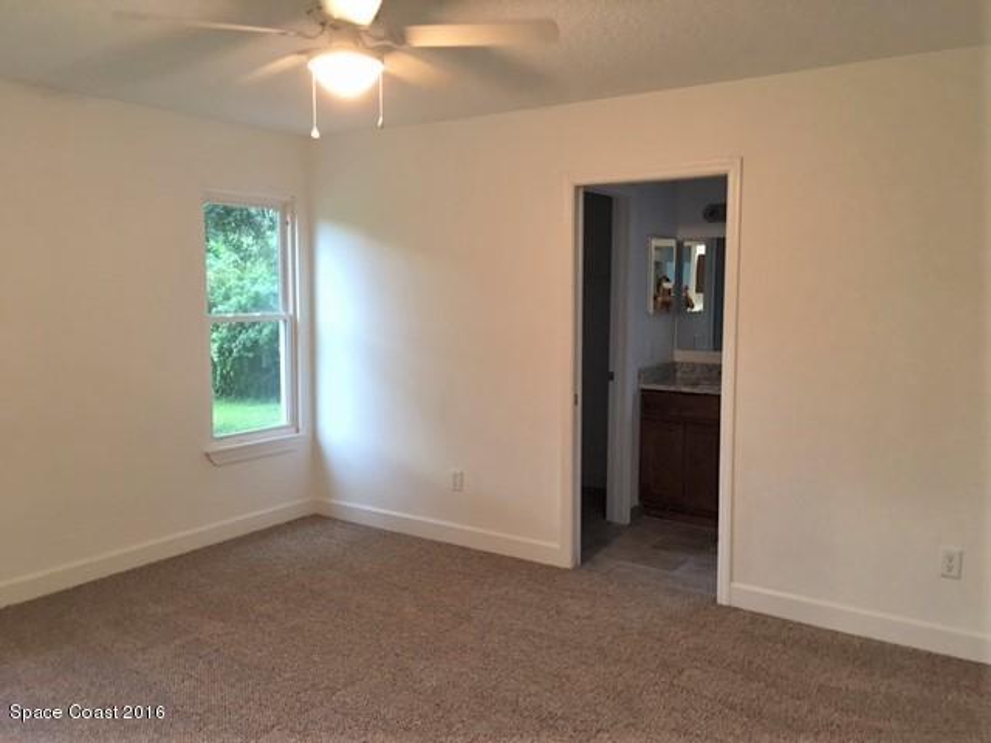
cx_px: 496
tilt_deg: -4.9
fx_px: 830
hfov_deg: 61.7
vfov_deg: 48.2
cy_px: 372
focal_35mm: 29
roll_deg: +0.4
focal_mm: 4.15
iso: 50
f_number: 2.2
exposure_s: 1/4
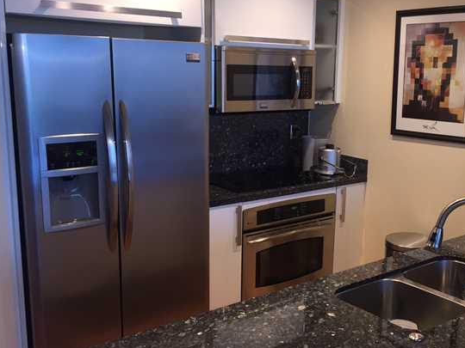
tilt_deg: -13.1
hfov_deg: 43.2
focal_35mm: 43
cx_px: 311
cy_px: 184
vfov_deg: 33.6
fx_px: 578
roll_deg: -3.0
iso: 64
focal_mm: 4.15
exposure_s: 1/30
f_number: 2.2
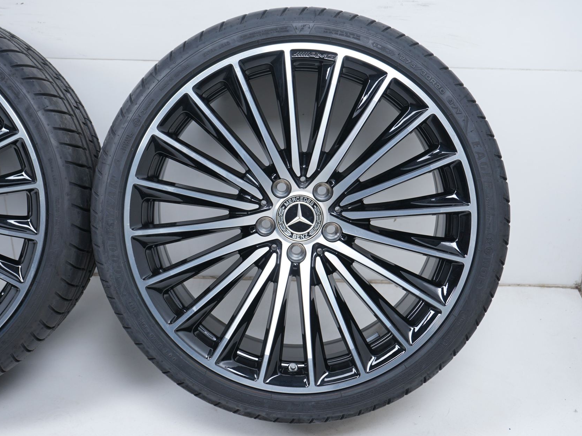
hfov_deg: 36.2
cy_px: 216
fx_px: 891
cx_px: 276
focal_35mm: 53
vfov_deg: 27.5
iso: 250
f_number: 7.1
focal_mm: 48
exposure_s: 1/125
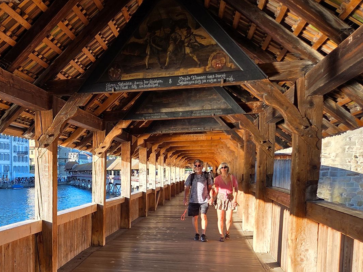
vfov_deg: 32.7
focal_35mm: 43
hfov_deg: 40.8
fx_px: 451
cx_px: 42
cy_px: 214
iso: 80
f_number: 1.8
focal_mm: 5.4
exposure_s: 1/970
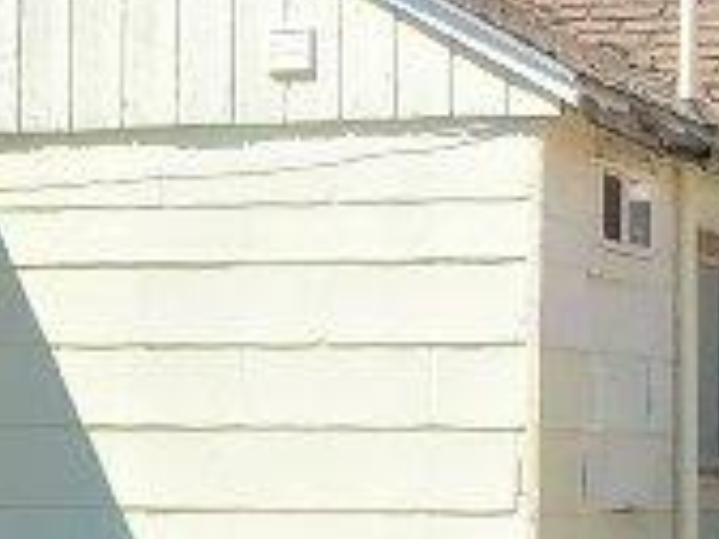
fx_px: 3676
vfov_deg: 8.4
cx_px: -621
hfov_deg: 10.4
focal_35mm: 177
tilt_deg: -1.6
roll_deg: -0.7
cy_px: 449
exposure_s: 1/2198
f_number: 2.2
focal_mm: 4.15
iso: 32
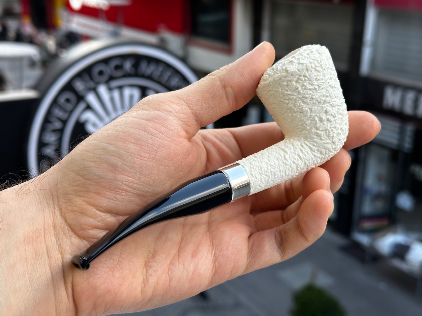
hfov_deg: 39.7
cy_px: 158
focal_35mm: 48
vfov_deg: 30.3
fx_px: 585
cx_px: 211
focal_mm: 6.86
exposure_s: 1/238
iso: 50
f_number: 1.78
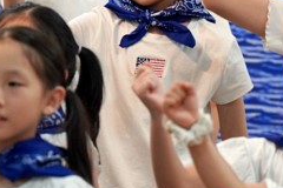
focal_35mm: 749
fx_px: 5888
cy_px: 122
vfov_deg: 1.8
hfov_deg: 2.8
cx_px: 140
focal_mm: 200
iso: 1600
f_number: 4
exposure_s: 1/250
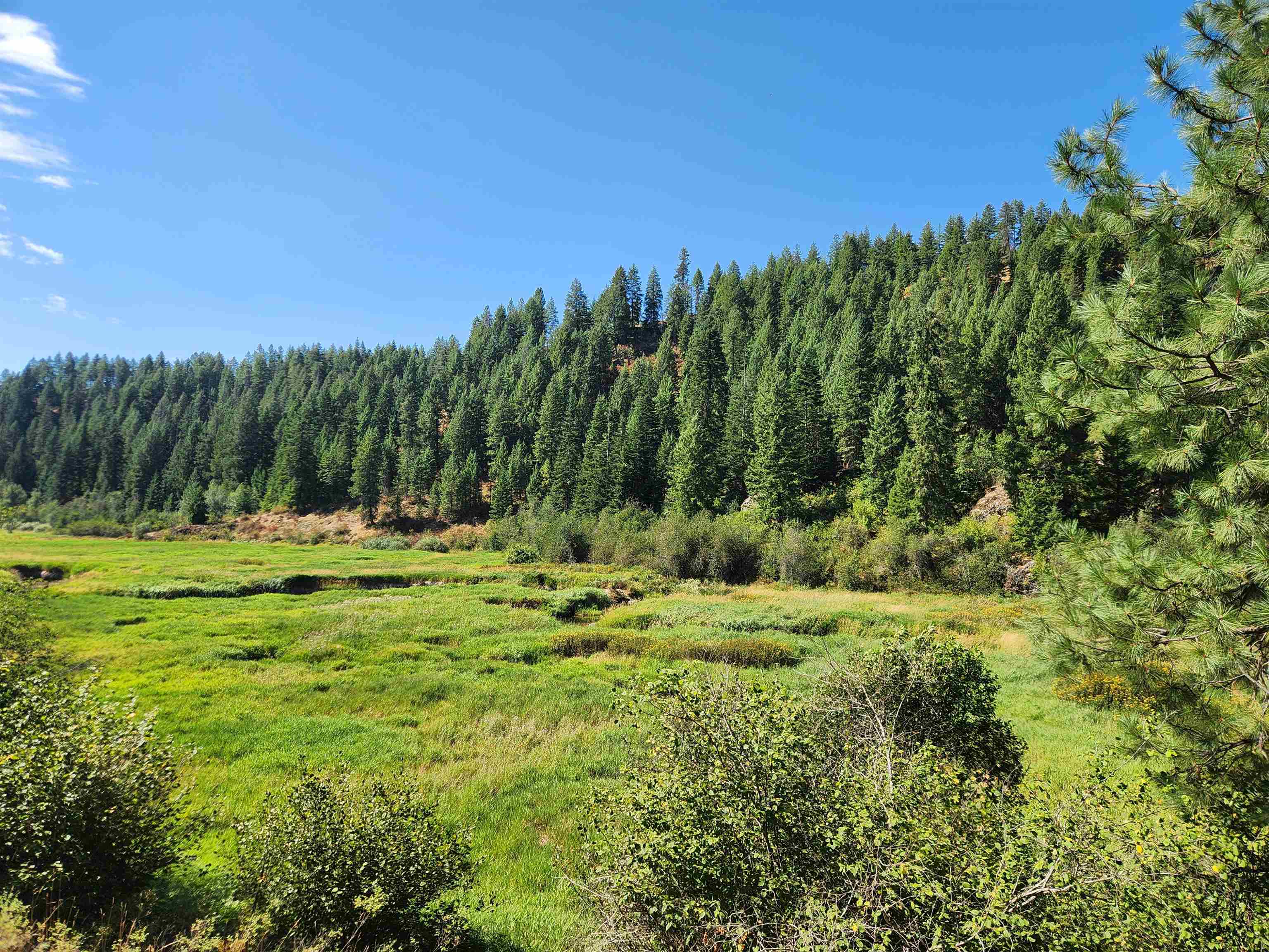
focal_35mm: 23
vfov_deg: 58.9
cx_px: 634
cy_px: 476
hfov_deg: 73.9
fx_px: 843
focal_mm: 5.4
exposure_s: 1/997
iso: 20
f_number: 1.8
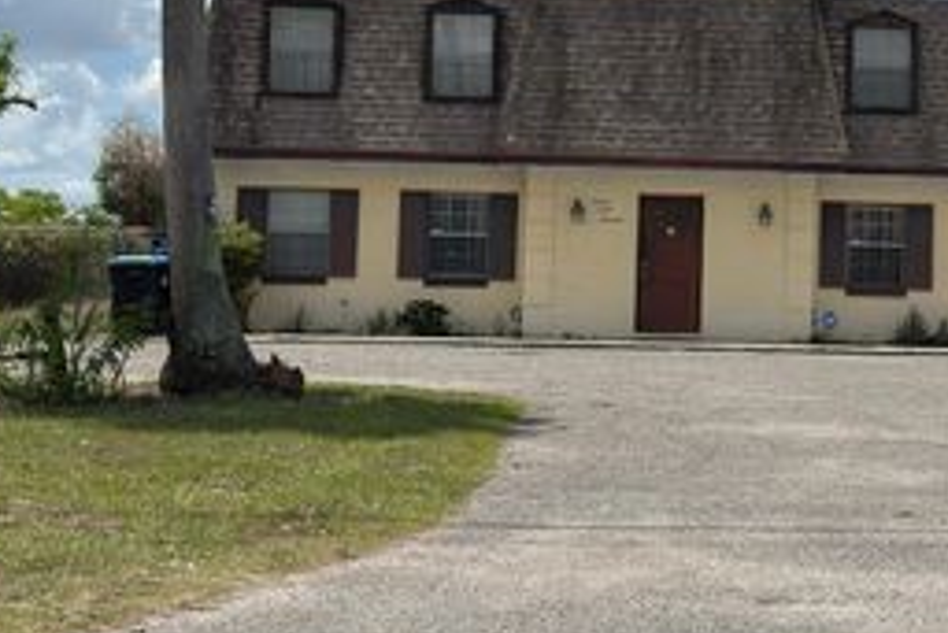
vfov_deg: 19.0
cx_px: 752
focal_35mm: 71
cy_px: 131
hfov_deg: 27.9
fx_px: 1871
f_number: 1.78
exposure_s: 1/6897
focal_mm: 6.76
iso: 64
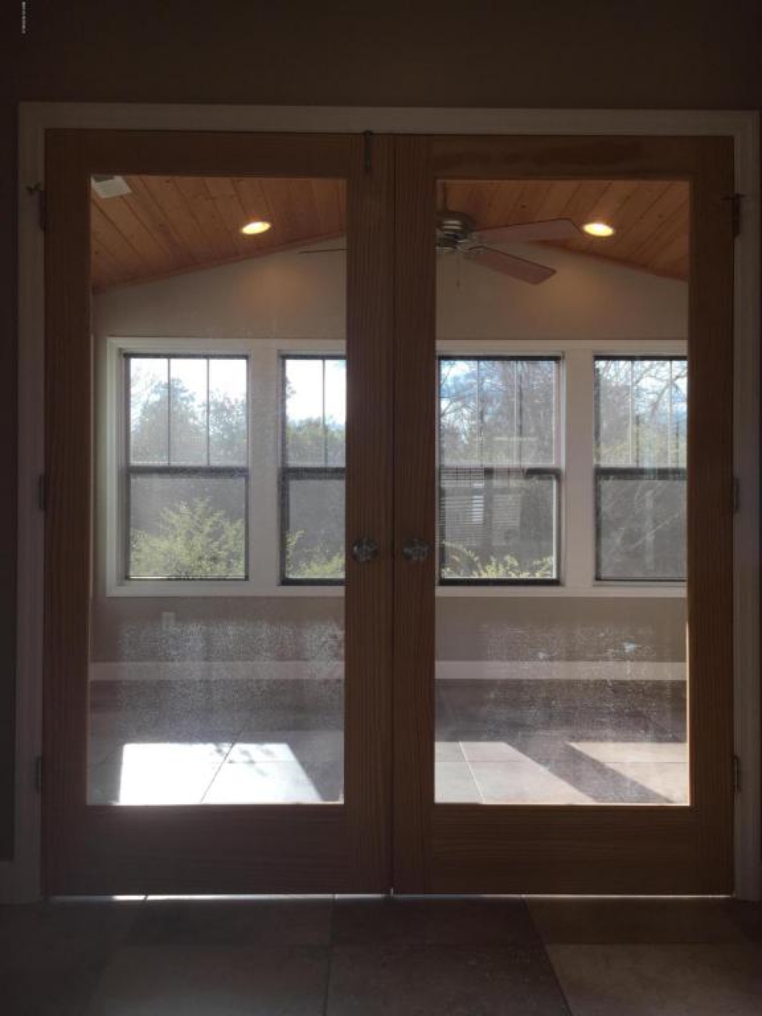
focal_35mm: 29
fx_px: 851
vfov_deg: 61.7
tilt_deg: +1.5
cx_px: 381
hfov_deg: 48.2
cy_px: 508
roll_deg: -0.3
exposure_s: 1/246
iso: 25
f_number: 2.2
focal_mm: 4.15
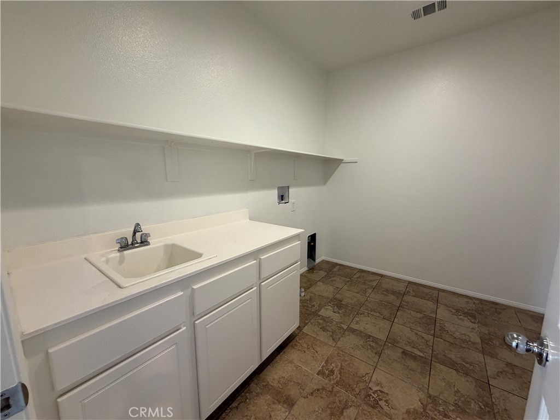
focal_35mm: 14
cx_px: 280
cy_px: 210
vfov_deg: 85.7
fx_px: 226
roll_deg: +0.2
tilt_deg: -8.1
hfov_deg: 102.1
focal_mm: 2.22
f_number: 2.2
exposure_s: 1/60
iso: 200
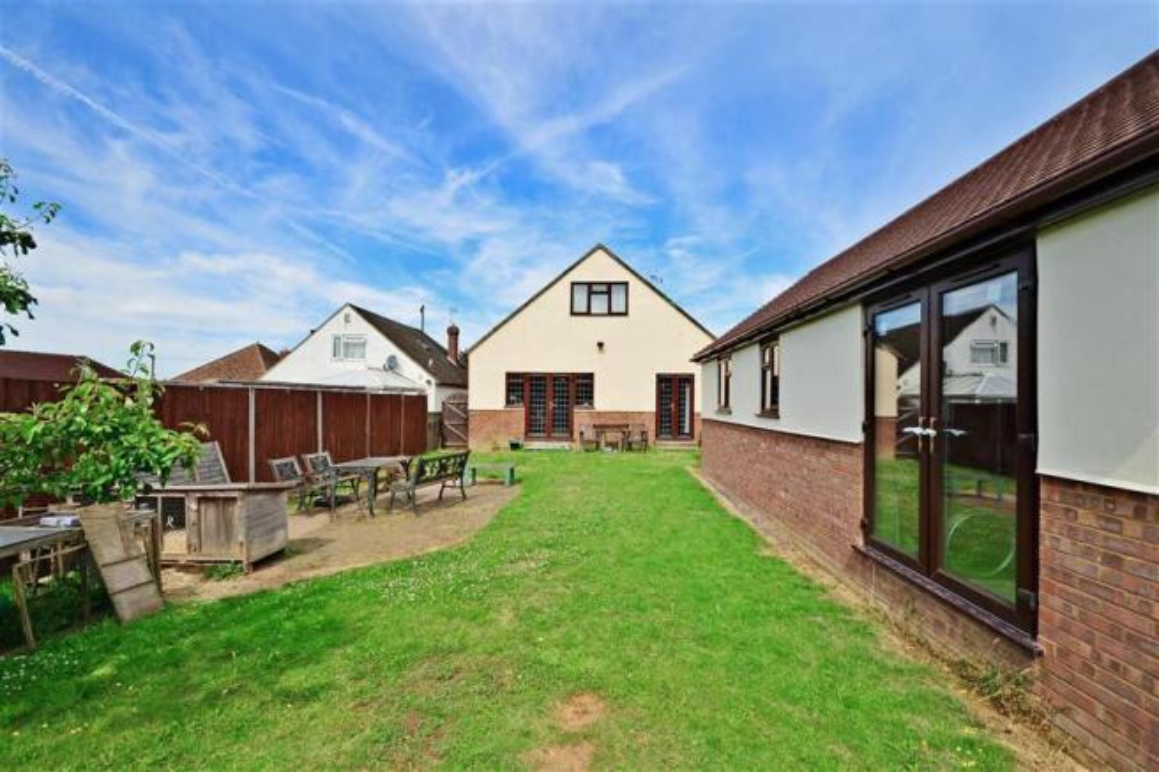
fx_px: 483
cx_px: 580
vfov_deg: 77.3
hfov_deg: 100.4
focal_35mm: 15
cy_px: 386
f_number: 11
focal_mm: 10
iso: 200
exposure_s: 1/100
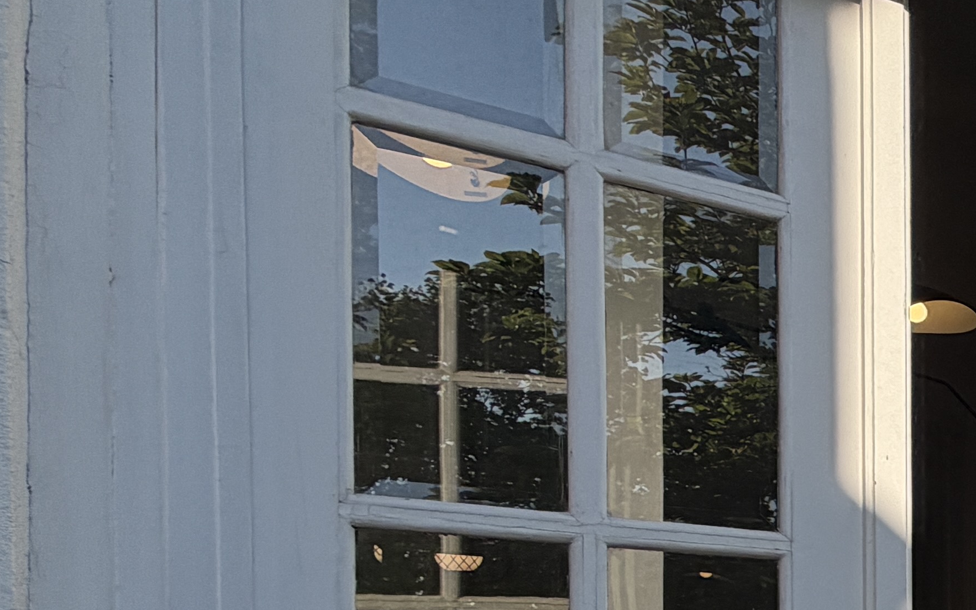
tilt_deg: -0.5
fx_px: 1277
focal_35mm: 48
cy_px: 710
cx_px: 1557
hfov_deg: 26.2
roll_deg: +0.8
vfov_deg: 24.6
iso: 25
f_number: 2.2
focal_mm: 2.22
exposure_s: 1/770
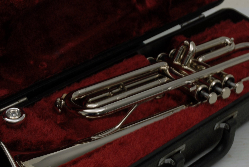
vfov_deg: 17.3
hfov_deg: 25.6
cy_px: 125
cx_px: 105
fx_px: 546
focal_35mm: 79
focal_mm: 31
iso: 100
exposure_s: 1/2.5
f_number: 8
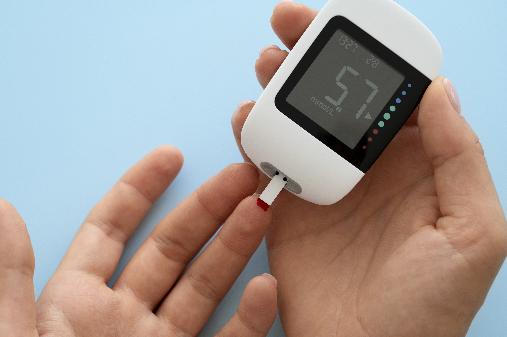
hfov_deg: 27.0
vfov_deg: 18.2
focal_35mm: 75
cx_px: 254
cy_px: 168
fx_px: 1056
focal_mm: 75
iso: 640
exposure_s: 1/100
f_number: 9
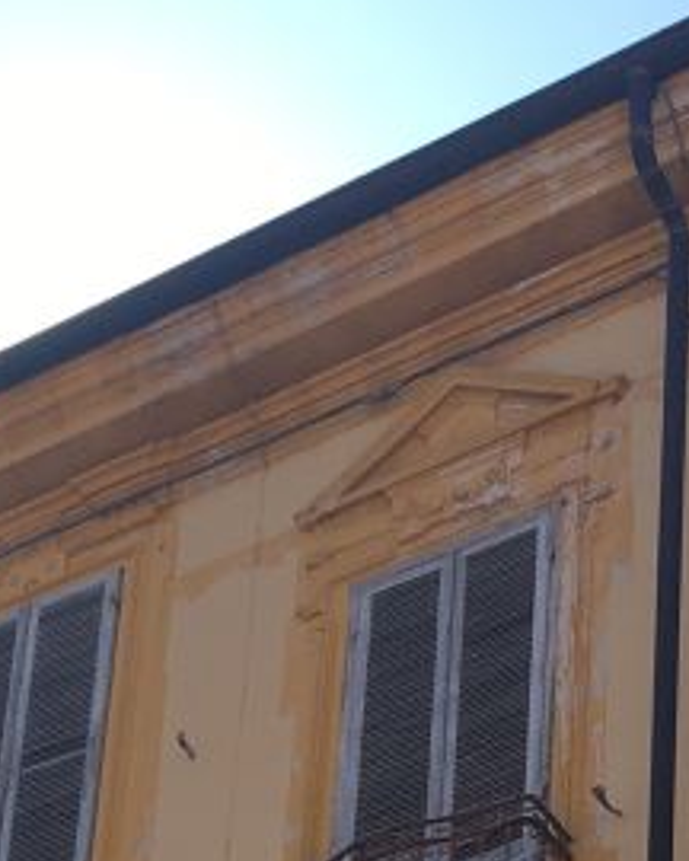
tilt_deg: +30.1
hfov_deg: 11.5
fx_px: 3416
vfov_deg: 13.2
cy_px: 1451
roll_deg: -4.7
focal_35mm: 134
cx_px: 265
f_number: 2.2
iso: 25
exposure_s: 1/1508
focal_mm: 4.15
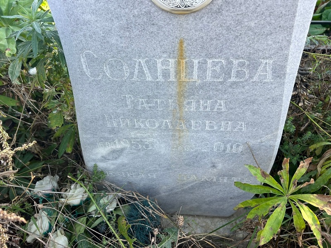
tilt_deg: -43.7
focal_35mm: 26
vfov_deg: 53.1
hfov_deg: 67.3
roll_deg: +3.7
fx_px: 249
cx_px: 166
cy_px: 124
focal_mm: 5.7
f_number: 1.5
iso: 50
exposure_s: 1/404
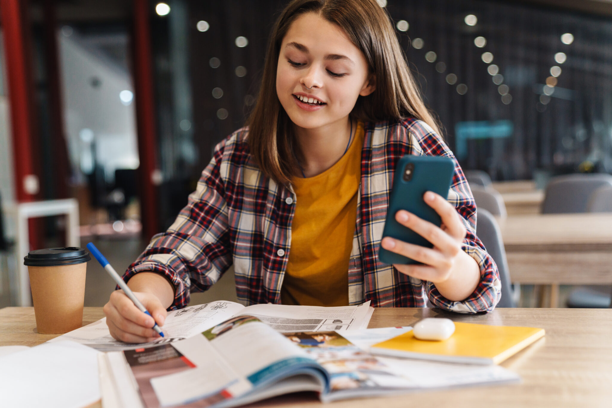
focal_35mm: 52
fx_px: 884
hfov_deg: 38.2
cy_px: 204
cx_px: 306
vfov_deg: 26.0
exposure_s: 1/160
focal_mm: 52
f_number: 2.8
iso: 1250
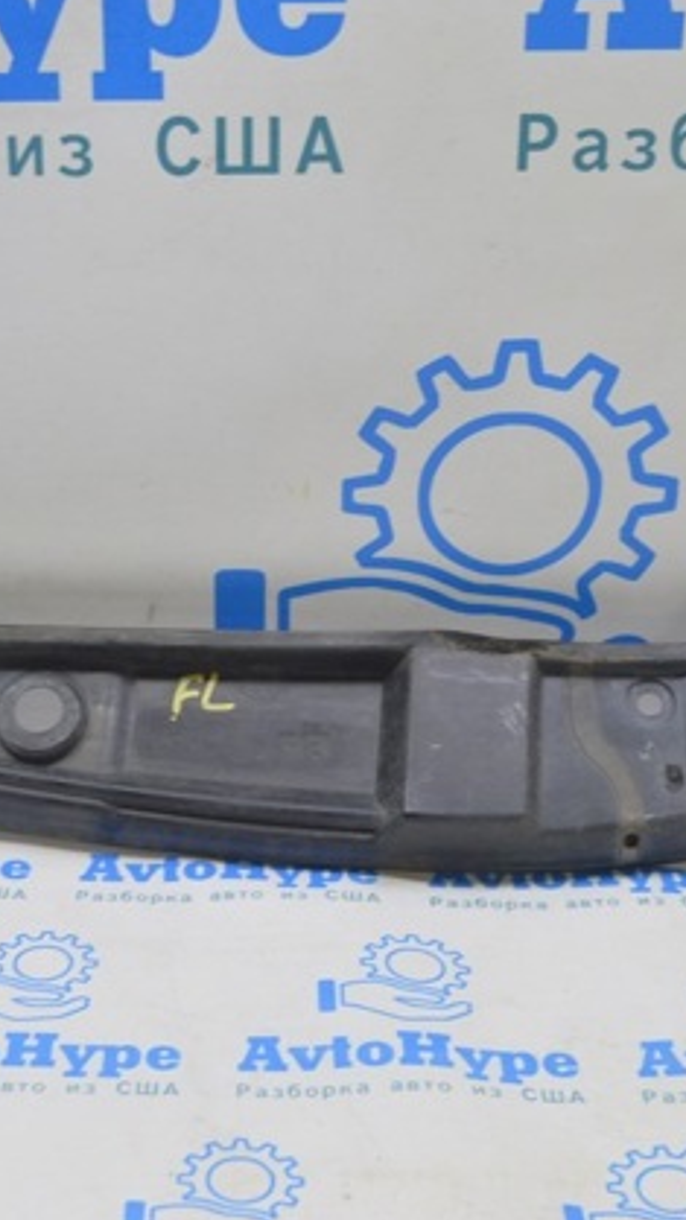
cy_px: 606
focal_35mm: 65
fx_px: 2096
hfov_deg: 18.4
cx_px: 140
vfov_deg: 32.5
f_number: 5.6
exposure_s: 1/20
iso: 400
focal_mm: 27
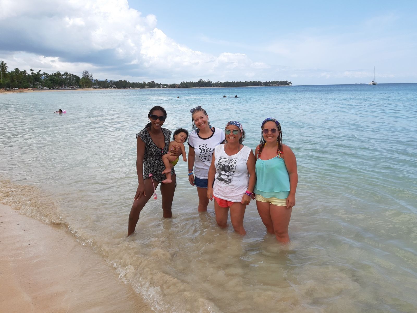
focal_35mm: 27
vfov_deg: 51.4
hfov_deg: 65.3
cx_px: 208
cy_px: 156
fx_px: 325
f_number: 1.7
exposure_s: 1/988
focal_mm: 3.93
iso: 40
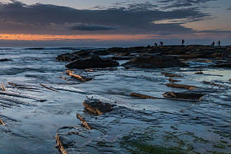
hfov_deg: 43.4
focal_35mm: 44
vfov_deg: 30.5
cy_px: 69
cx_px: 65
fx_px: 282
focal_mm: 24
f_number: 5.6
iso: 400
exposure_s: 1/1.25
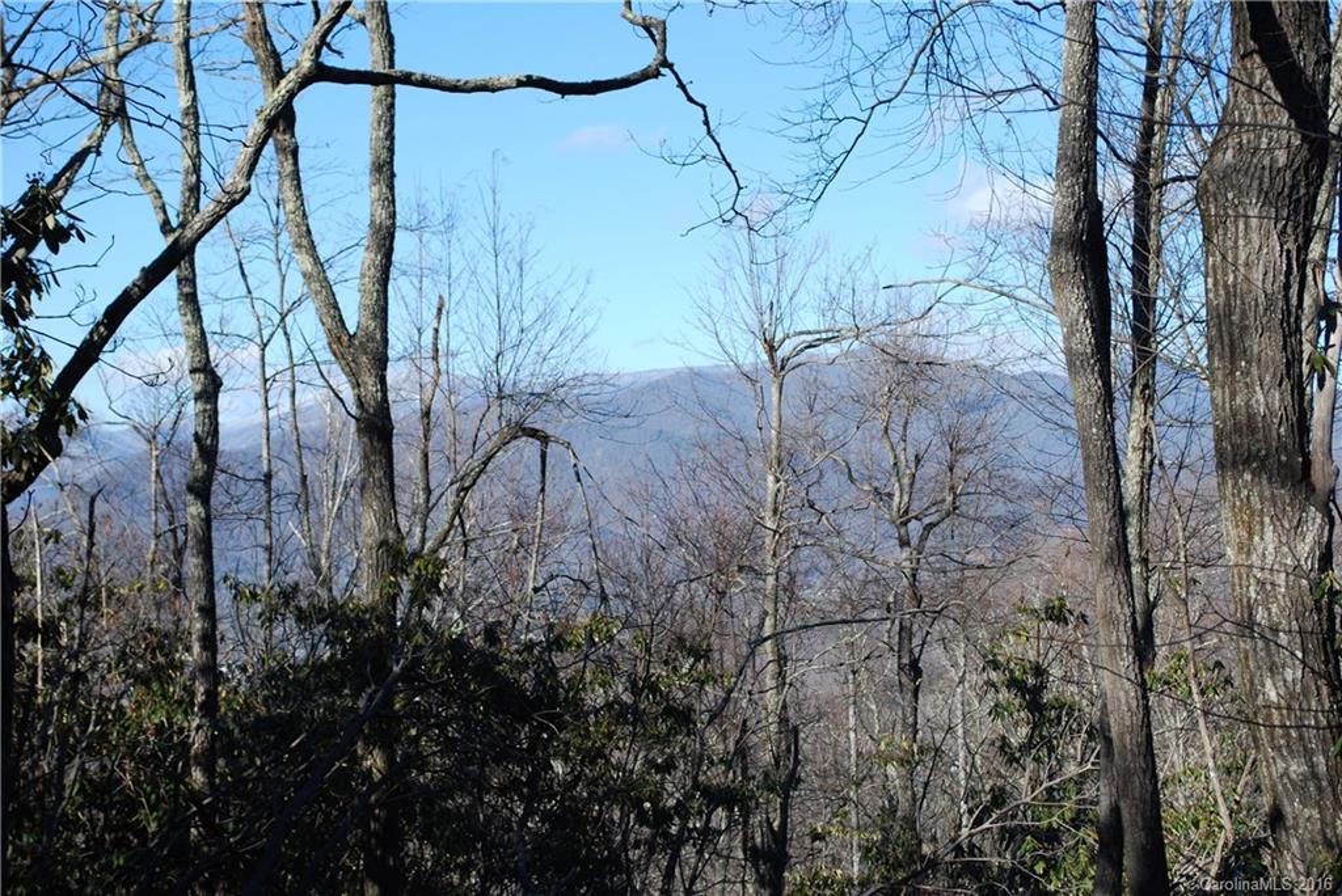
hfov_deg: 30.5
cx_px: 671
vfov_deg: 20.6
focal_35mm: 66
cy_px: 448
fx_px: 2462
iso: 100
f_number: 7.1
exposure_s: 1/200
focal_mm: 44
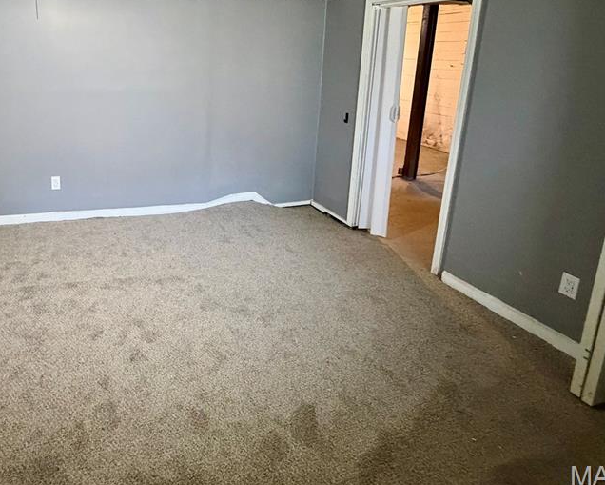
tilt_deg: -12.5
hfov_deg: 71.7
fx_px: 394
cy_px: 131
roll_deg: +0.2
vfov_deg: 60.2
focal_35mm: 22
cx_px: 179
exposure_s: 1/40
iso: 1000
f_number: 2.2
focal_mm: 2.22
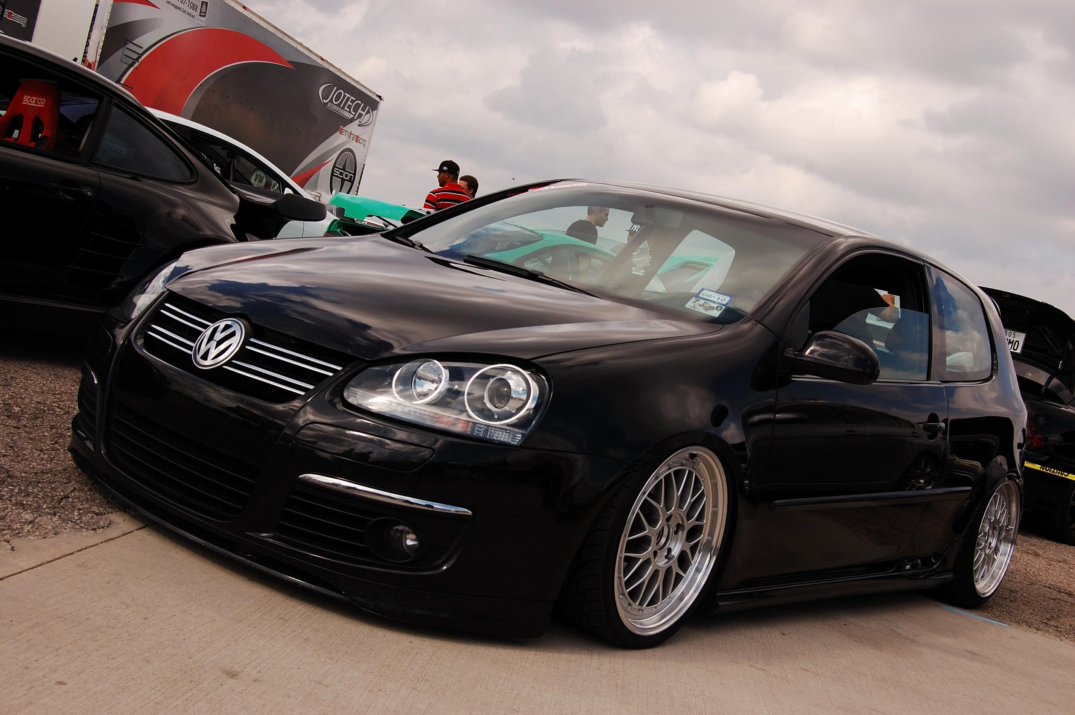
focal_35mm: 42
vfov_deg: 31.8
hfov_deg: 46.4
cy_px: 358
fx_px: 1253
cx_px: 538
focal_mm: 28
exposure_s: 1/400
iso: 200
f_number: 10
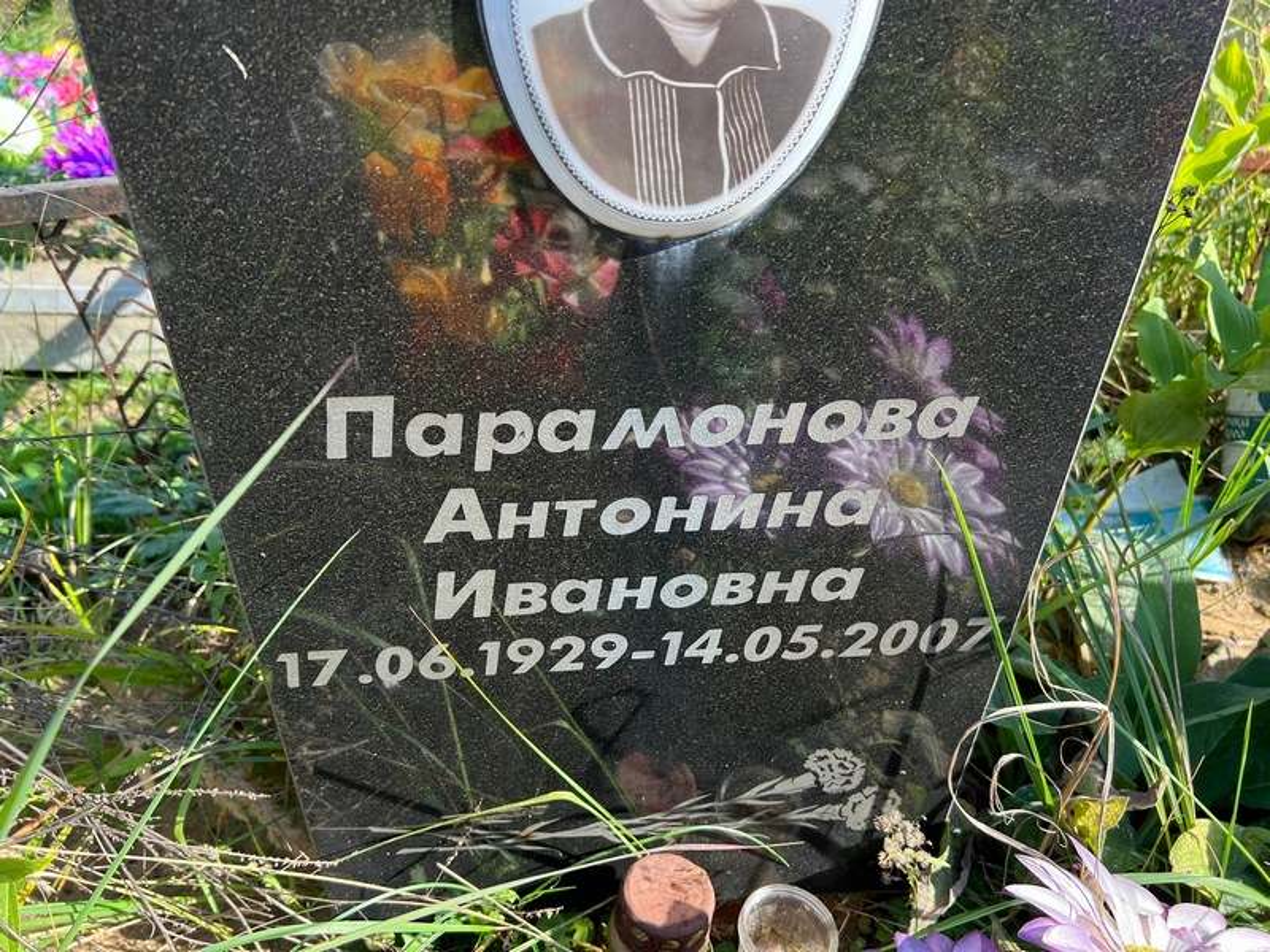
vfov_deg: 53.1
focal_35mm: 26
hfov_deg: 67.3
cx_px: 635
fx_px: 954
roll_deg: +2.7
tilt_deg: -32.0
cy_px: 476
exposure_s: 1/743
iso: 50
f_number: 1.5
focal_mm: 5.7
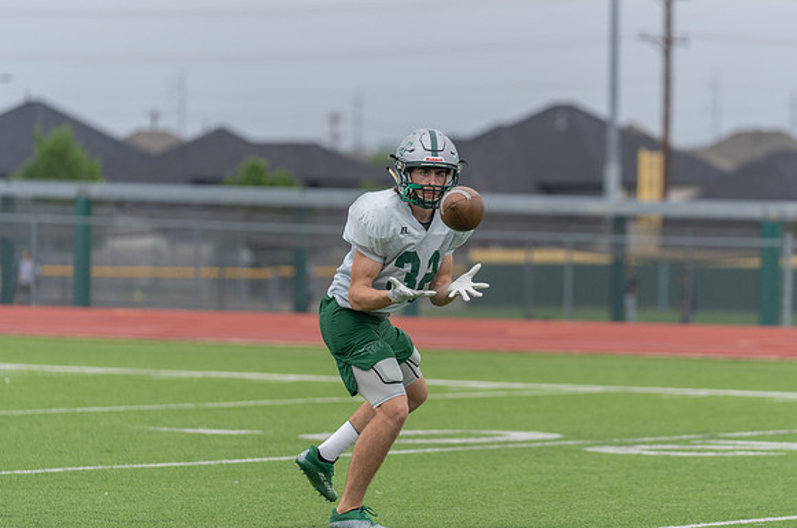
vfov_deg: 6.0
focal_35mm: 228
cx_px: 433
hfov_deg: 9.0
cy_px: 239
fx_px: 5042
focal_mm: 200
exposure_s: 1/1250
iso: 200
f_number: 3.5
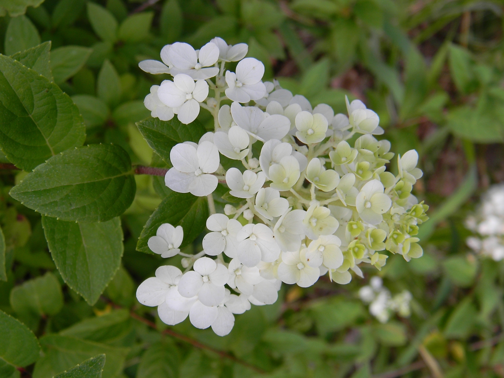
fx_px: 684
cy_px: 189
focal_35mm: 47
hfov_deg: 40.4
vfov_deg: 30.9
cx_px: 252
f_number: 3.9
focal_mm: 8.6
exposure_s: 1/127
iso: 80
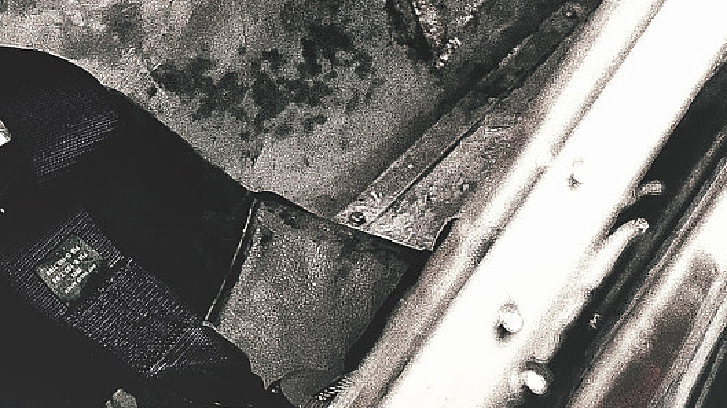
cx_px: 239
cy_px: -243
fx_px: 2139
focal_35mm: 111
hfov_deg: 19.2
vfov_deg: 10.5
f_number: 4
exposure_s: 1/40
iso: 3200
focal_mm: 35
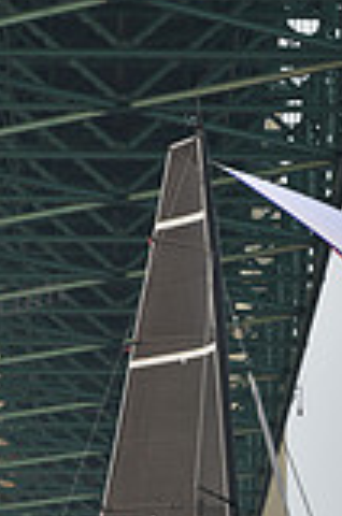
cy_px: 758
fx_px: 5724
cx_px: 234
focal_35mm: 400
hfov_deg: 3.4
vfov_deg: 5.1
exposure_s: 1/1000
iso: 250
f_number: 5.6
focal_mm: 110
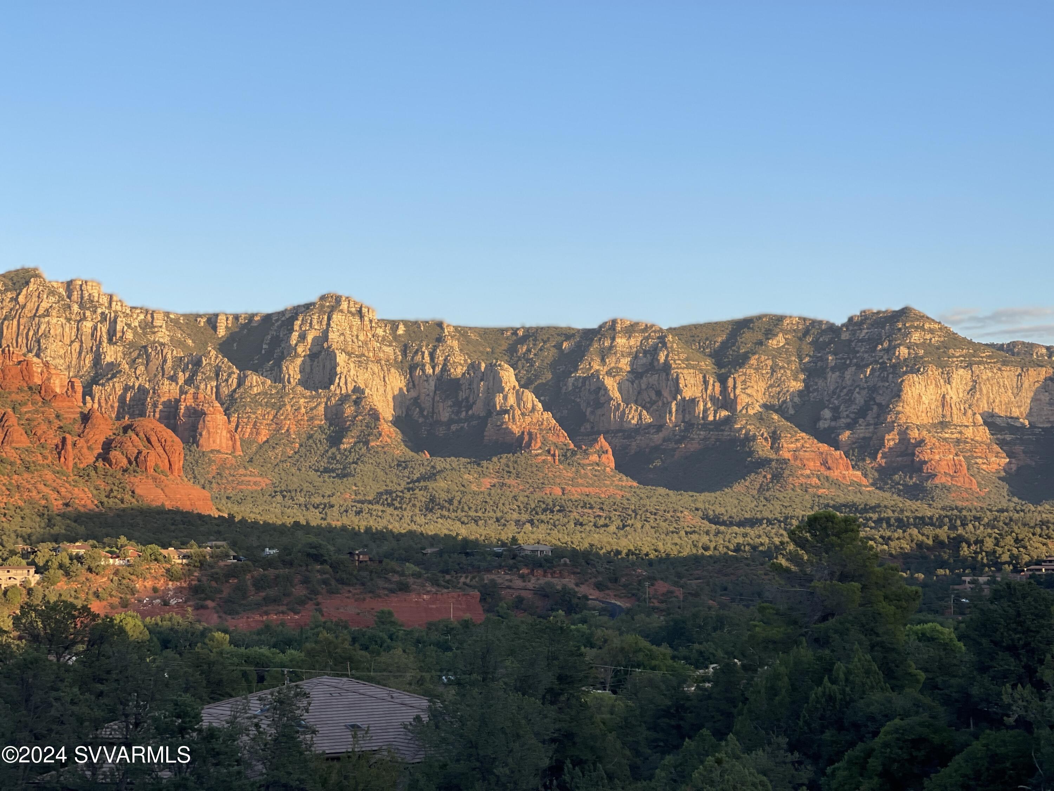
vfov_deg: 22.9
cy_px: 396
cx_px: 527
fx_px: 1949
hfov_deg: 30.3
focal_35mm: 64
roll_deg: +0.1
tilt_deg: +4.4
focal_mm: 7.5
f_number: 2.2
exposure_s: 1/381
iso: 32
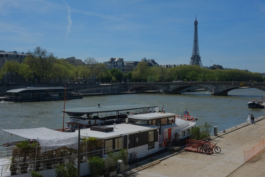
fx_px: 302
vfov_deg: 32.6
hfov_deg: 47.4
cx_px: 132
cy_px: 88
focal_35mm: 41
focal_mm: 27
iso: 200
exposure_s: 1/350
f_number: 14
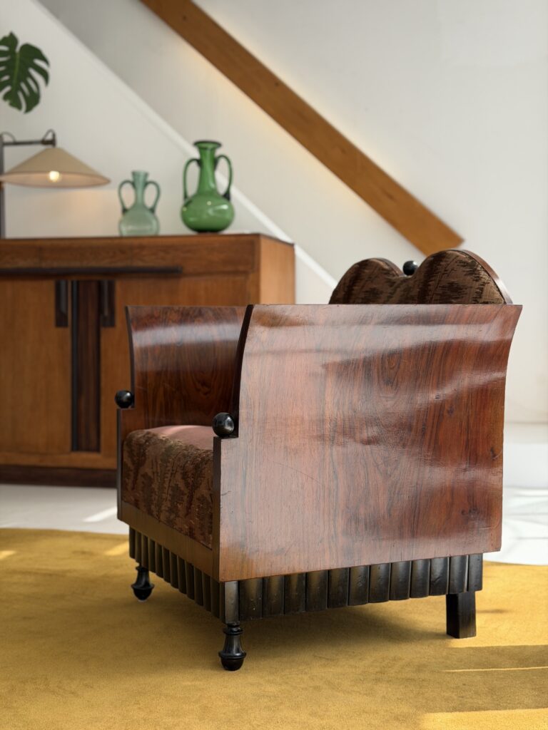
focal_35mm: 48
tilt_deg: -2.4
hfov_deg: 30.3
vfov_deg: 39.7
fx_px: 1013
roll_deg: -0.4
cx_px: 274
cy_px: 365
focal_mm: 6.76
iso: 64
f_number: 1.78
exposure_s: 1/1013
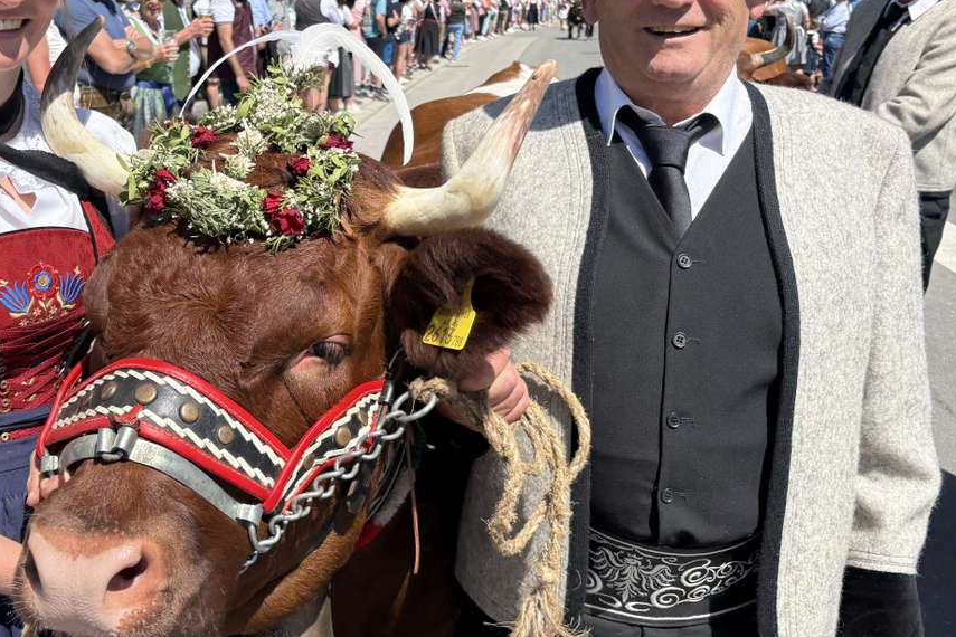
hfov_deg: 45.6
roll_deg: +0.0
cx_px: 309
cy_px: 249
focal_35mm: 42
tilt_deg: -12.8
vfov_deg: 31.8
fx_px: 1115
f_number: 1.6
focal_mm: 5.96
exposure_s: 1/4065
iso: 64
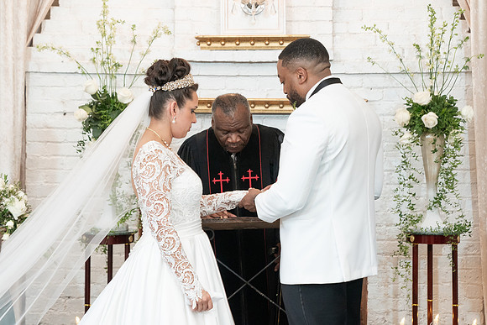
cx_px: 241
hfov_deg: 20.9
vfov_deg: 14.1
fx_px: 1318
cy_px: 154
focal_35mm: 97
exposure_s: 1/100
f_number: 4
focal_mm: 70
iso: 2000
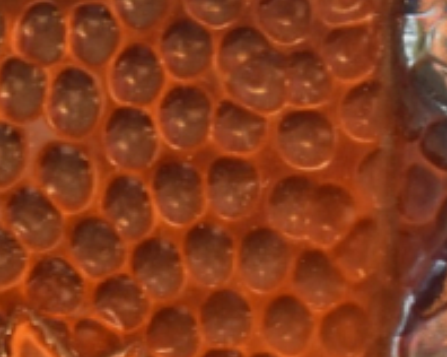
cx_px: 260
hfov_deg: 4.9
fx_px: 5273
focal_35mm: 399
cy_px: 284
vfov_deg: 3.9
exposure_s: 1/125
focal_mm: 70
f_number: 5
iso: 1250
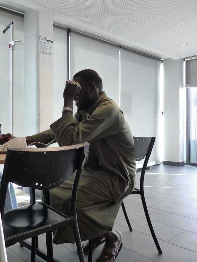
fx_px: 250
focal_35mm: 33
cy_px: 131
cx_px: 98
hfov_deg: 43.0
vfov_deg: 55.3
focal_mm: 5.9
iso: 250
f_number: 2.8
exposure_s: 1/60
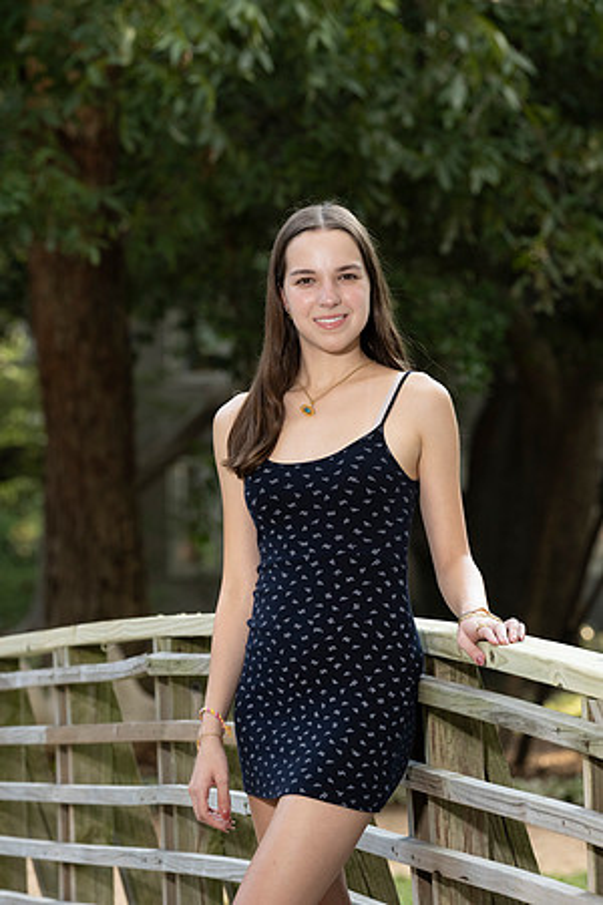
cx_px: 302
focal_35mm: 200
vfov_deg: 10.3
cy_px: 452
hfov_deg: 6.9
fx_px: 5025
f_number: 8
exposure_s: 1/200
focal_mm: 200
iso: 1250
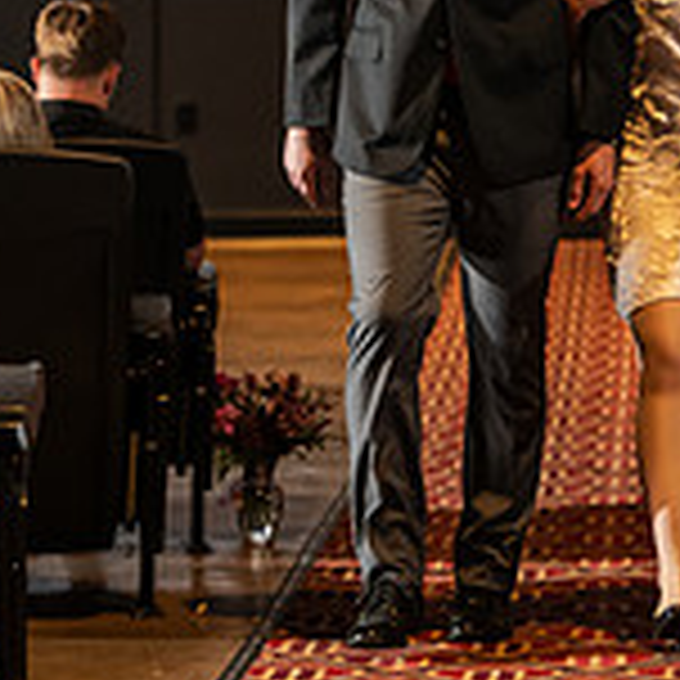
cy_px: -81
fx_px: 6178
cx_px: 531
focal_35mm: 278
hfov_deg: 6.3
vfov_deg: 6.3
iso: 2000
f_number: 3.2
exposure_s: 1/200
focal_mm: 110
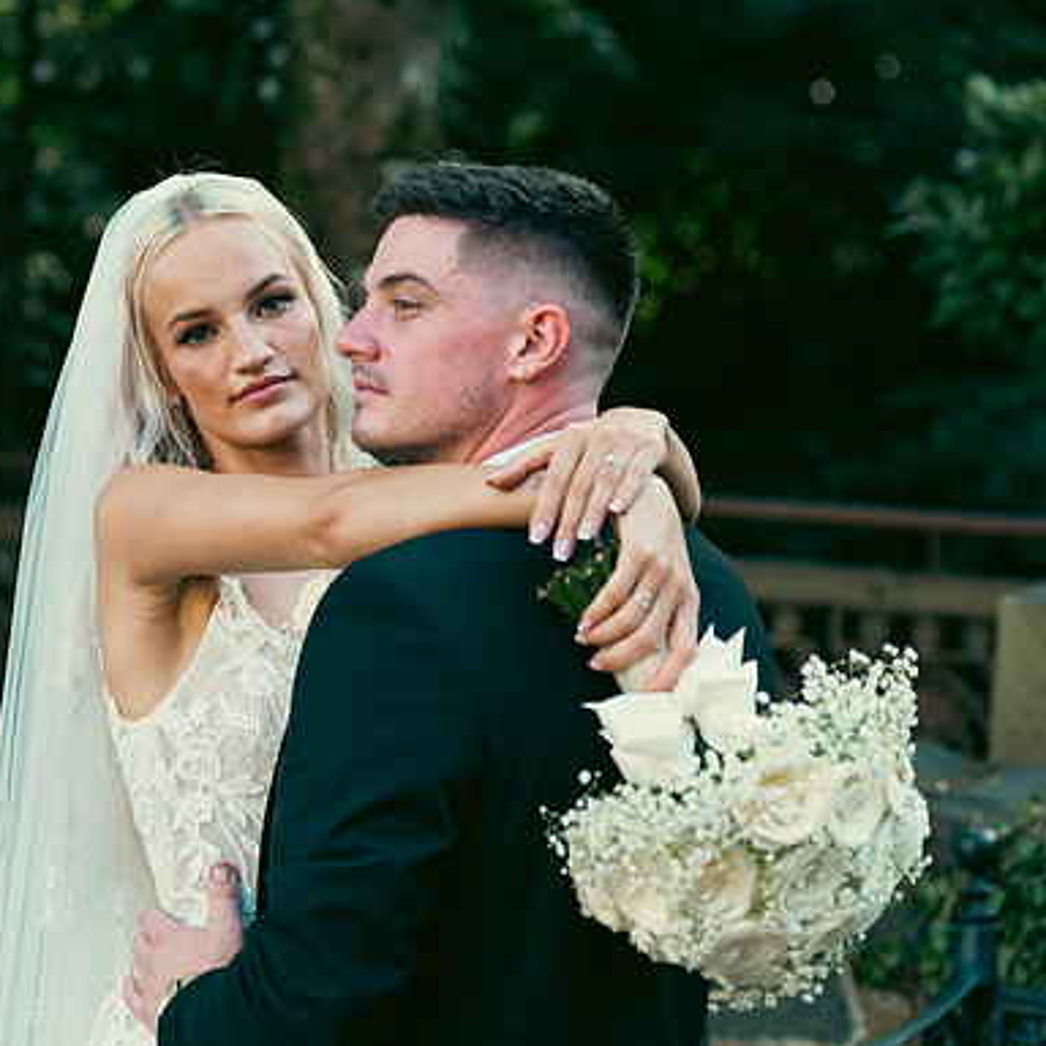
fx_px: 4034
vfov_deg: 14.8
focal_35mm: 118
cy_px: 522
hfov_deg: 14.7
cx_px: 270
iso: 200
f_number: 3.5
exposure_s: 1/200
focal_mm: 92
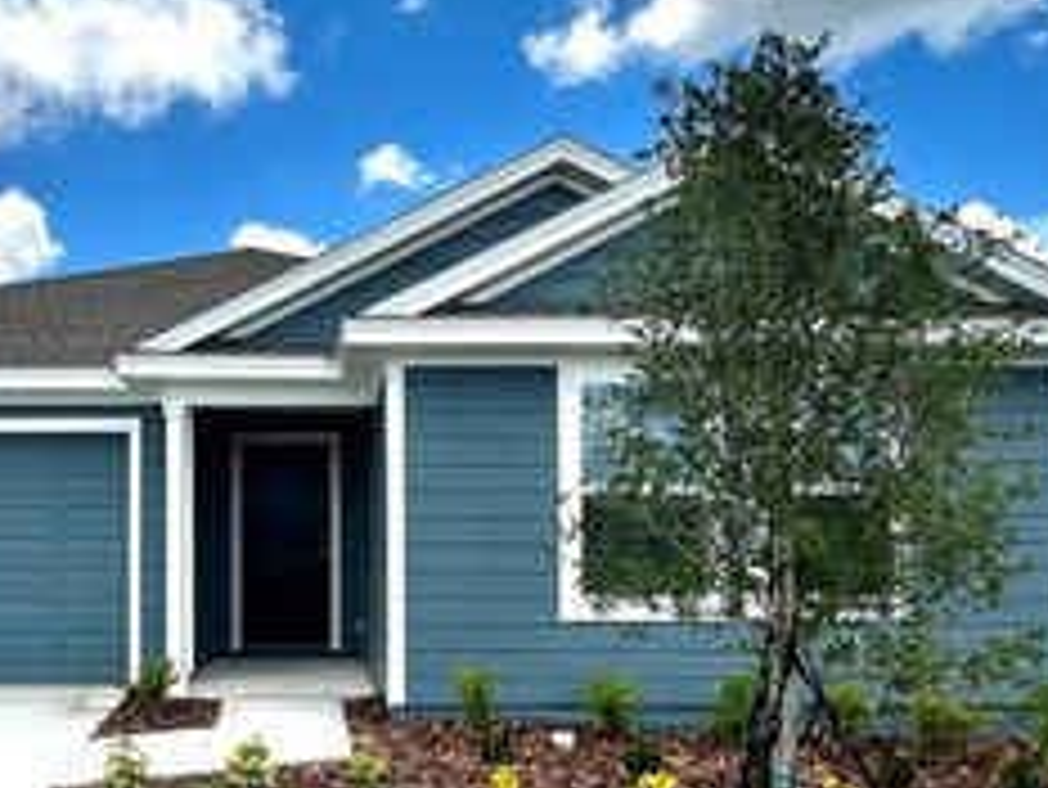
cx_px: 292
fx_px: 909
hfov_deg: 57.6
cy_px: 520
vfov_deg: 46.2
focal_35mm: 30
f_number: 2.2
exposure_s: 1/1208
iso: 50
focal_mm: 2.22
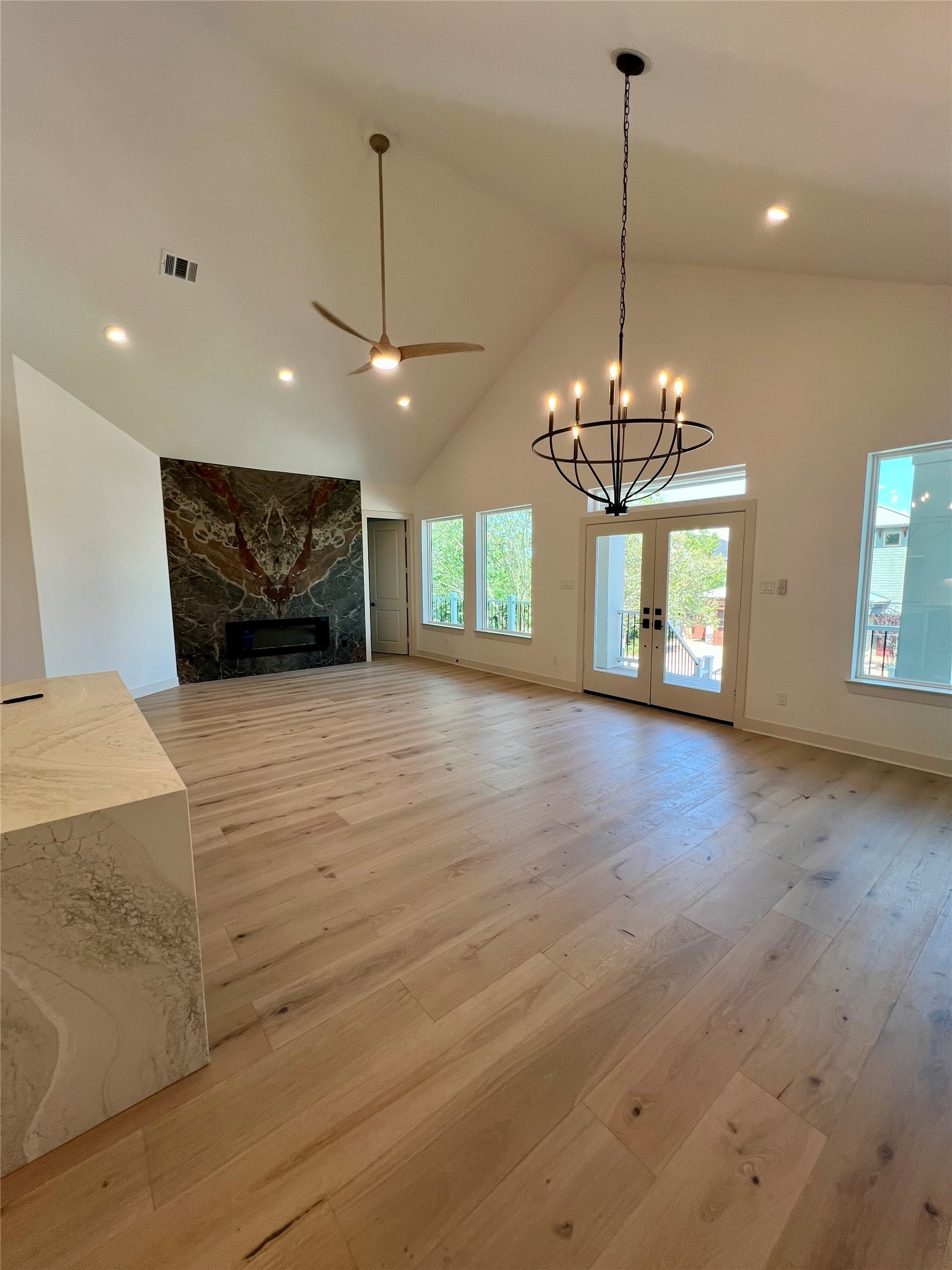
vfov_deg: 106.2
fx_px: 477
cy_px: 635
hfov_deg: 89.9
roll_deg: +0.0
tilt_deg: -5.9
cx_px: 476
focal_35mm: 13
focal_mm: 1.57
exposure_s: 1/120
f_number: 1.8
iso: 50
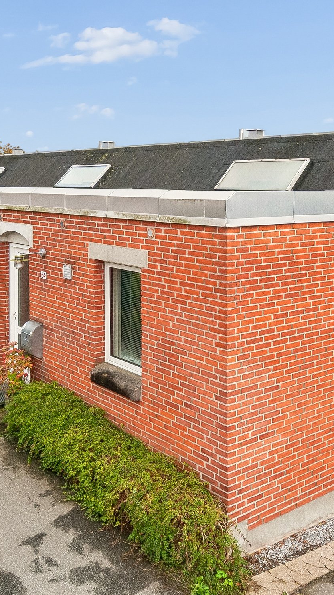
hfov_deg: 31.2
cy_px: 329
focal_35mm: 38
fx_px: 599
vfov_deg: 52.7
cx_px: 149
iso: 400
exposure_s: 1/200
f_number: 10
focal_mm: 12
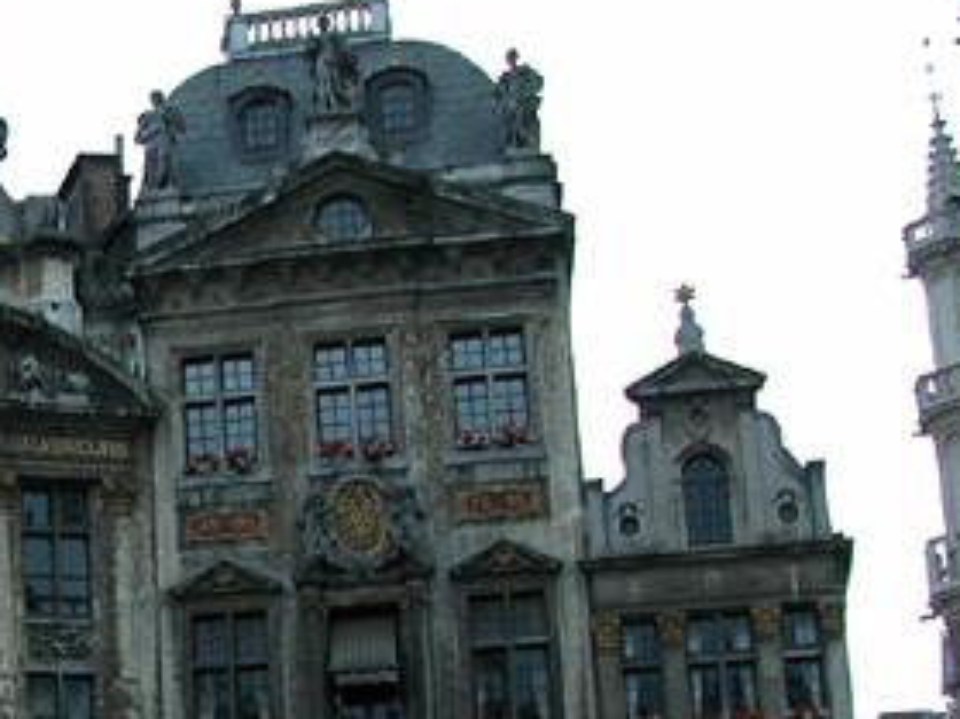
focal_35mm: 78
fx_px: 2162
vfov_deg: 18.5
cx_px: -89
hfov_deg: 23.5
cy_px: 664
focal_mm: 8.9
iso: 100
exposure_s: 1/54.8
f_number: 2.8
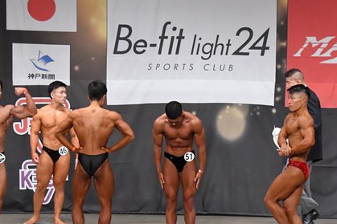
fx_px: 1609
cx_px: 197
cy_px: 164
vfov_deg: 8.0
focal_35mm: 172
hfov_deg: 12.0
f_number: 5.6
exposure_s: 1/400
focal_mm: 62
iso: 6400
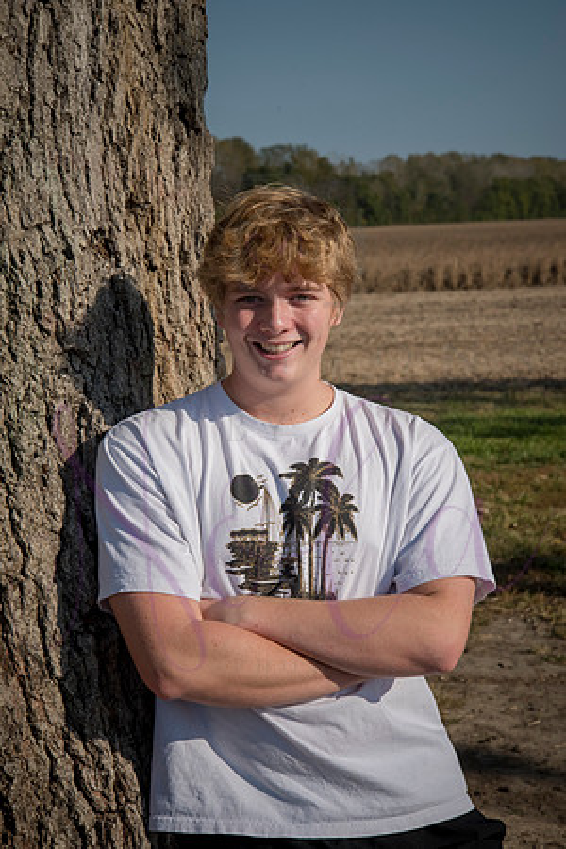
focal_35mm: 85
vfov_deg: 23.9
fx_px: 2004
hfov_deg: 16.1
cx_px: 283
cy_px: 424
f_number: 13
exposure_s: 1/800
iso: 400
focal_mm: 85
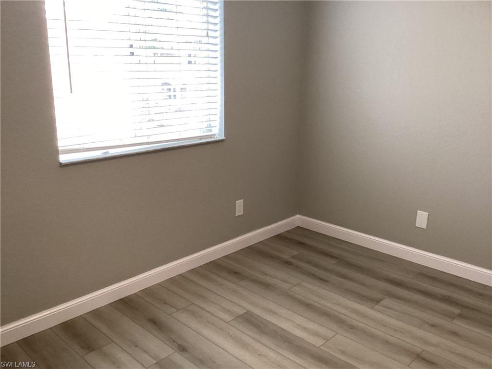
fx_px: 441
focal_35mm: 31
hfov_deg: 58.4
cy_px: 184
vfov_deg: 45.4
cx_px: 246
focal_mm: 3.3
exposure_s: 1/120
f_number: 2.4
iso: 100
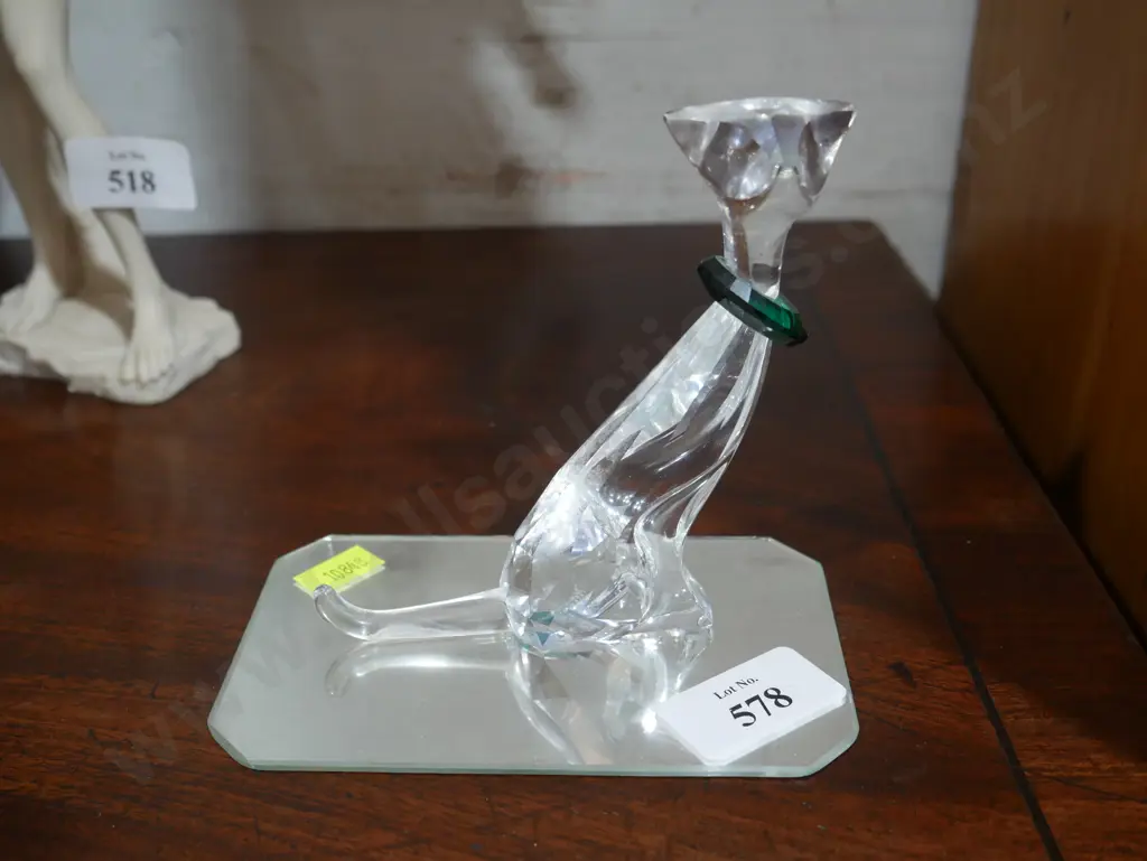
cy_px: 430
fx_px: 1326
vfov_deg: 36.0
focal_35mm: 40
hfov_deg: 46.8
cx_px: 574
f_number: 4.4
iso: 640
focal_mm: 20
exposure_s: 1/60
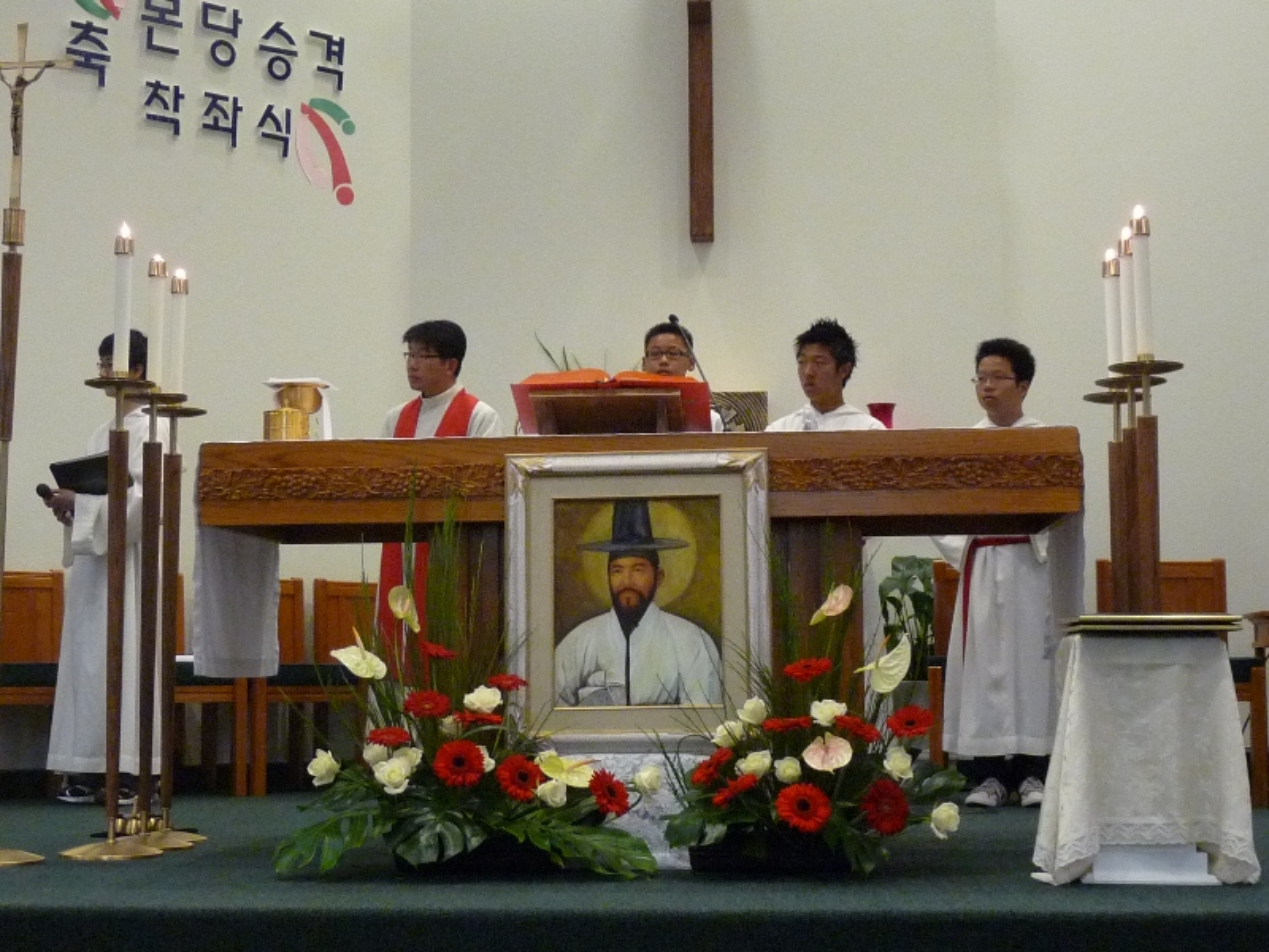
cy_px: 476
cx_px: 634
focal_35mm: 57
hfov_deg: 33.8
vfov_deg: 25.7
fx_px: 2090
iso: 400
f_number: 3
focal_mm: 5.9
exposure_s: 1/30
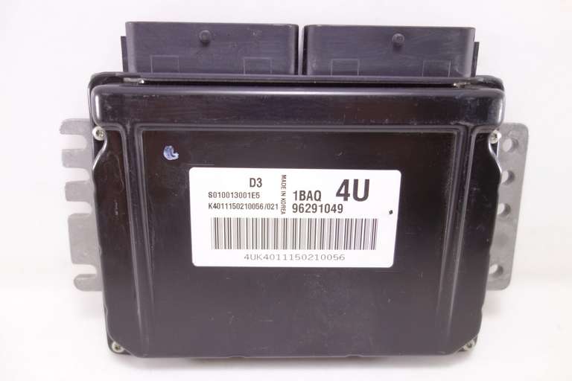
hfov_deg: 65.5
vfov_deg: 46.4
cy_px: 190
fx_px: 445
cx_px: 286
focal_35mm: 28
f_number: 1.8
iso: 125
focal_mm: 10.4
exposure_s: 1/80
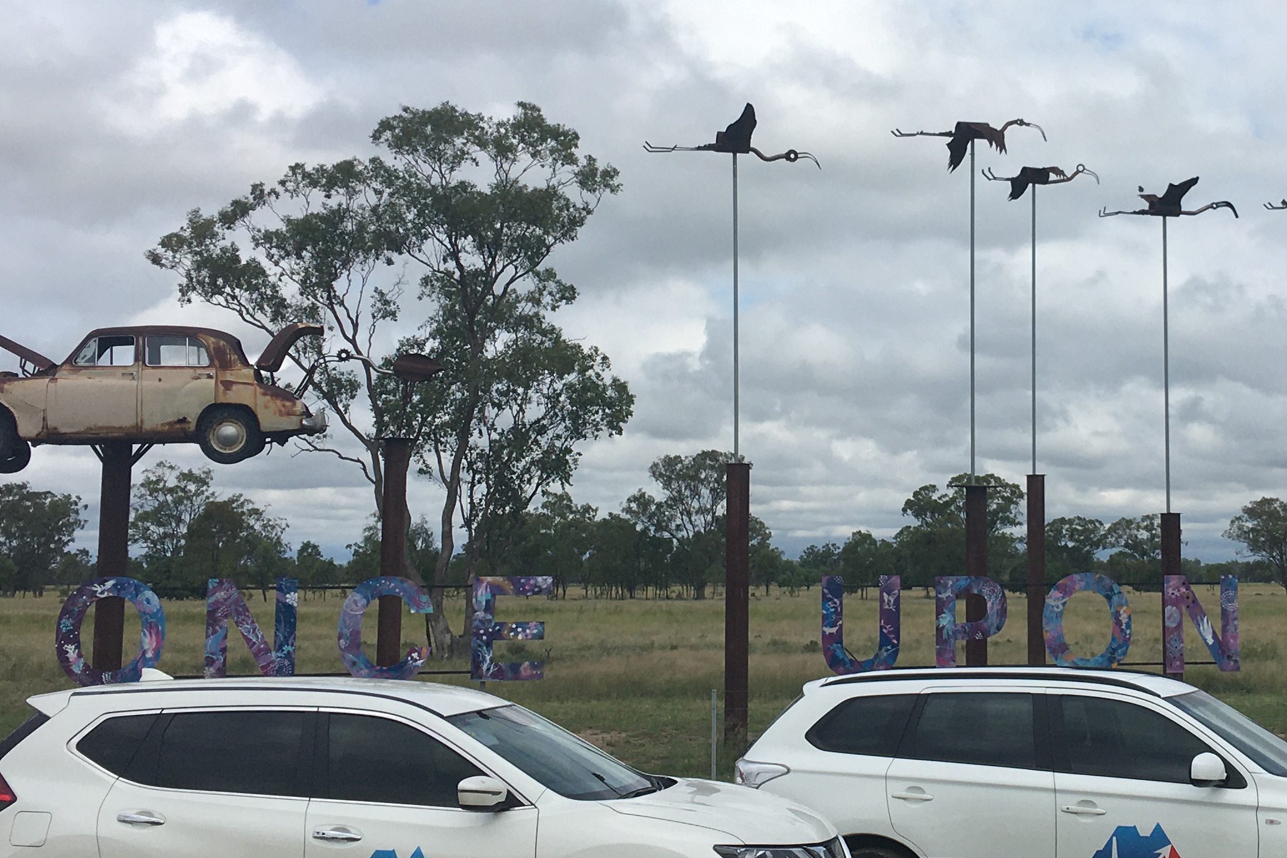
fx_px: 2109
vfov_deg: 23.0
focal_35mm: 59
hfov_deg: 33.5
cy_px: 333
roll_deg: +0.5
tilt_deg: +8.1
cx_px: 899
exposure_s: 1/3077
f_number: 2.2
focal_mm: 4.15
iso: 25
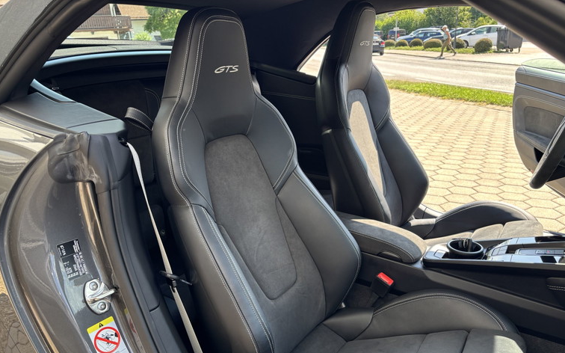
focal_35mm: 28
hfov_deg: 66.5
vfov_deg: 44.2
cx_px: 282
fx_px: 431
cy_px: 215
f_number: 1.6
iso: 40
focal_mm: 5.96
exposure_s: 1/222
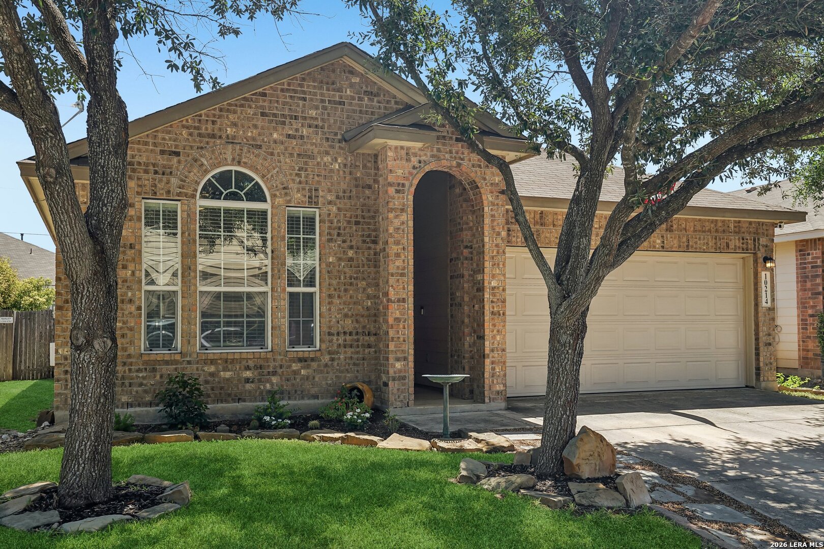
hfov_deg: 57.2
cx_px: 412
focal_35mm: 33
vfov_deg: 40.0
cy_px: 274
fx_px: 755
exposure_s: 1/80
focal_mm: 33
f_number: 8
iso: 200
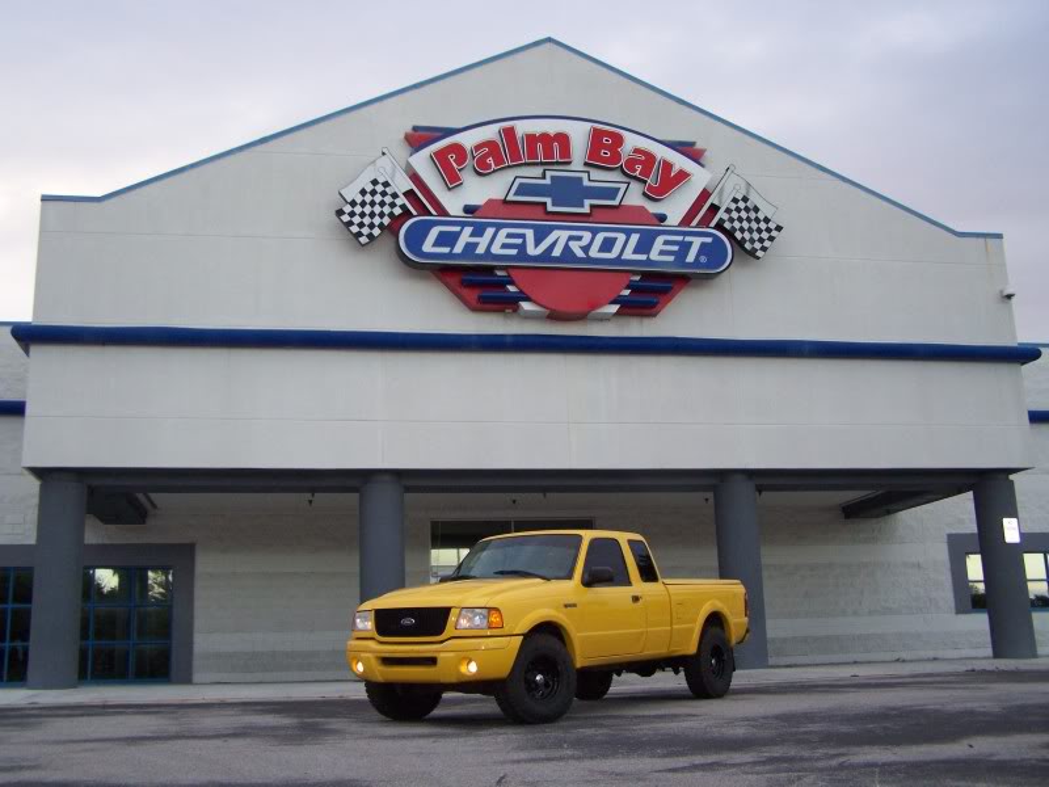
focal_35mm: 38
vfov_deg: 37.7
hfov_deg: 49.0
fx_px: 1152
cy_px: 394
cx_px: 524
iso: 160
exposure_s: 1/160
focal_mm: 6.3
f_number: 2.8
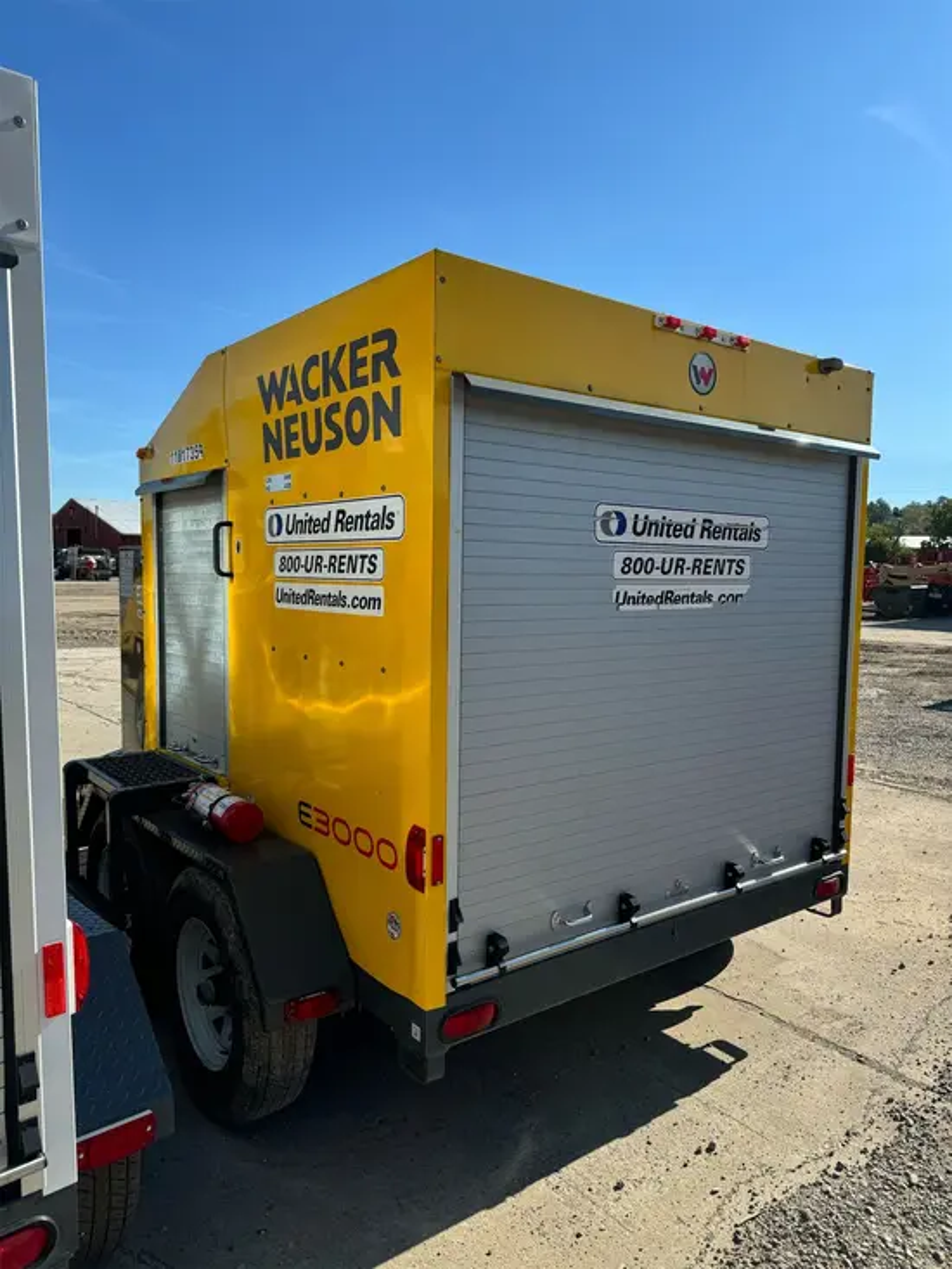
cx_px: 476
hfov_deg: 56.8
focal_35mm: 24
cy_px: 634
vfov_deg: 71.6
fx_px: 880
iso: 80
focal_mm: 6.76
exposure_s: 1/4310
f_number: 1.78
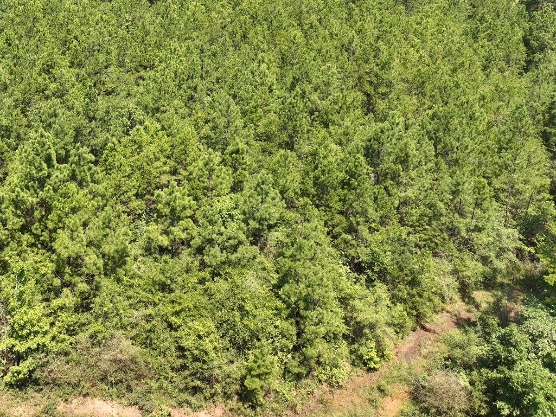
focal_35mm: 41
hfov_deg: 44.2
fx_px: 658
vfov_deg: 33.9
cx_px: 137
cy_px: 73
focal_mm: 12.29
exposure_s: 1/60
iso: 100
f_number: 2.8
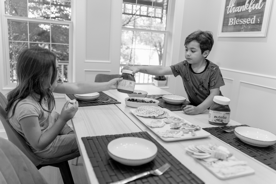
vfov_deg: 46.4
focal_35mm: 28
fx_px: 215
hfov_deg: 65.5
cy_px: 92
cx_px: 138
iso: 800
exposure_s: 1/125
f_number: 2.8
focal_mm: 28
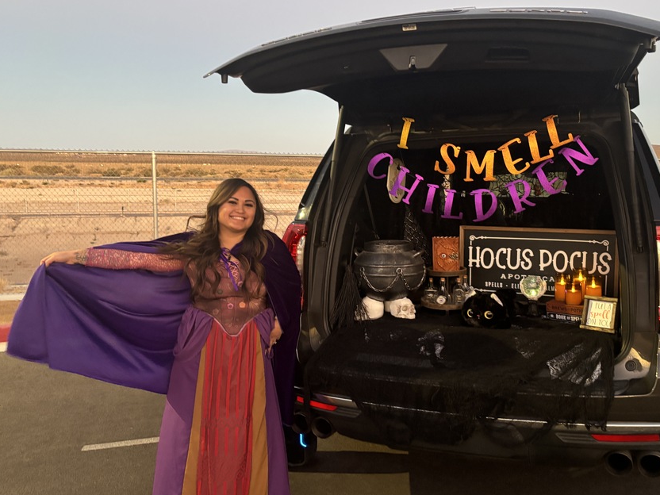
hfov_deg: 56.4
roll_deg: -1.1
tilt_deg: -6.3
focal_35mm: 32
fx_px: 610
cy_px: 240
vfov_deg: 44.2
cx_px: 396
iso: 640
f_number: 1.6
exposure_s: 1/30
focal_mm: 5.96
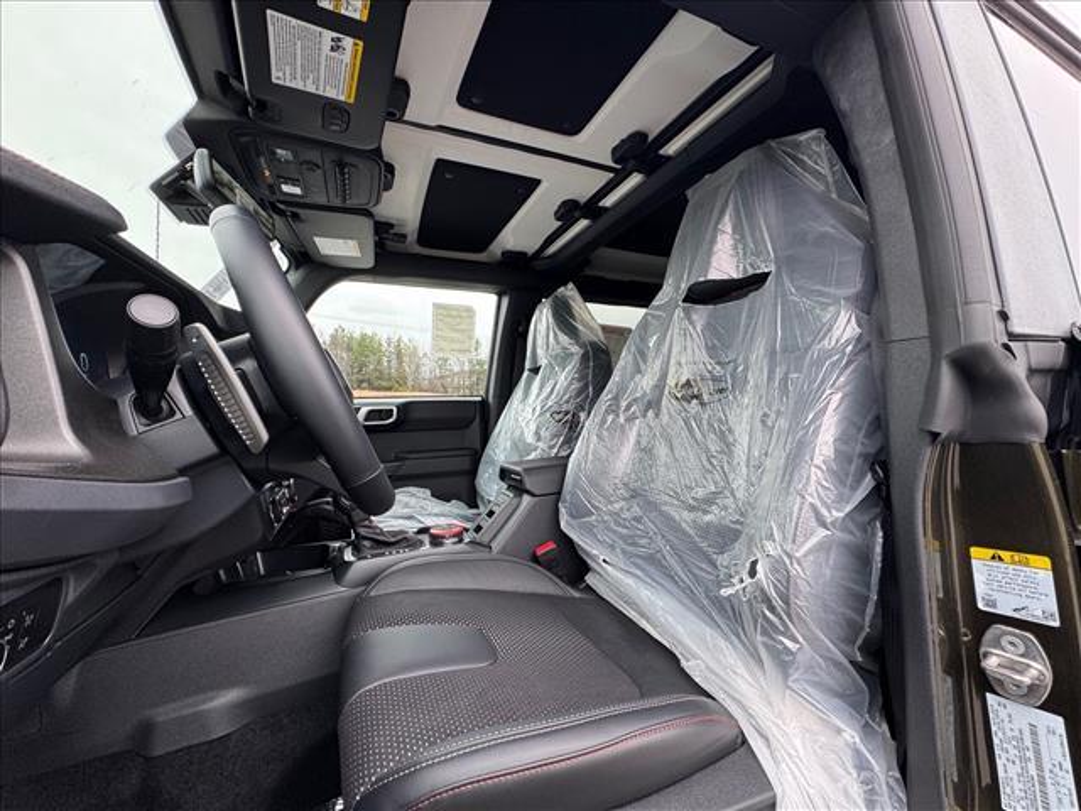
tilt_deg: -1.7
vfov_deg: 85.7
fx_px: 437
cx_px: 540
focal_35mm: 14
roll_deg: -0.6
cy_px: 406
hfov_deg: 102.1
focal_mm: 2.22
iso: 64
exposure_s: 1/99
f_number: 2.2
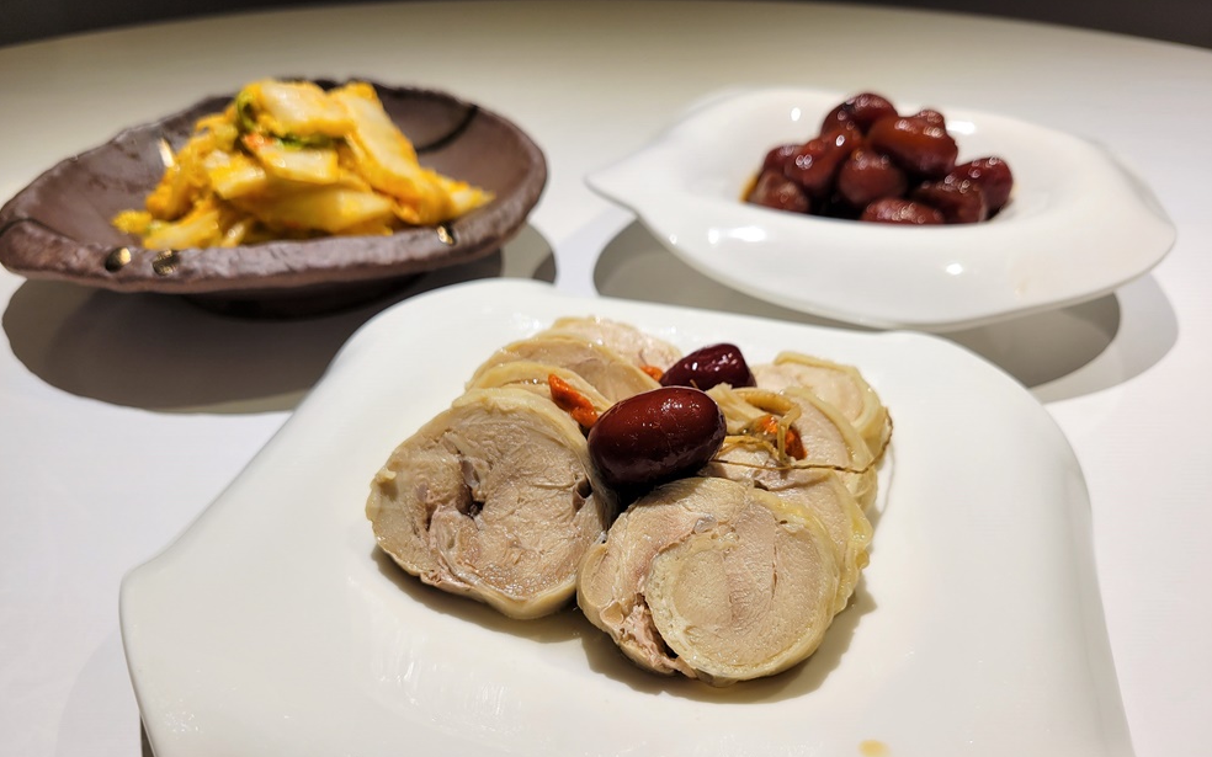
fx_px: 925
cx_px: 605
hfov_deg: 66.5
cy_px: 454
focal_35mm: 28
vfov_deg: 44.3
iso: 50
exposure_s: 1/120
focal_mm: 5.4
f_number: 1.8
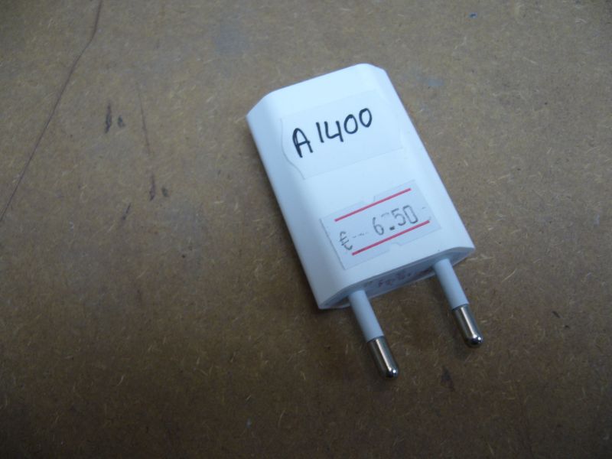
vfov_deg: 40.7
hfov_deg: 52.6
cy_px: 230
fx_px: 619
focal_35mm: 35
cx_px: 306
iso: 80
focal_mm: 5.8
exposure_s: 1/25
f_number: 2.8
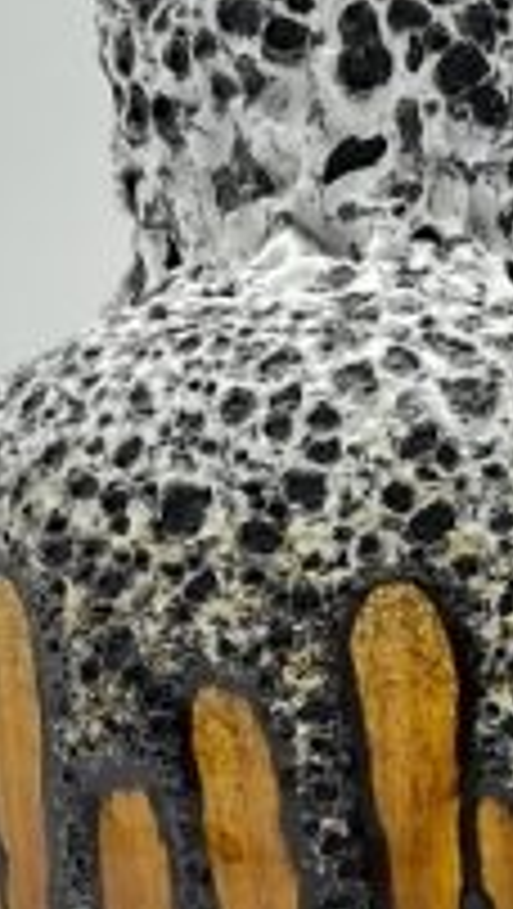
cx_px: 405
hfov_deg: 9.7
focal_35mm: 125
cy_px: 868
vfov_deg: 16.8
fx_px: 3015
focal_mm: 3
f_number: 1.8
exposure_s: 1/154
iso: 20
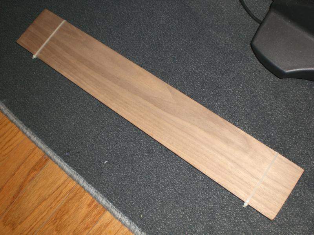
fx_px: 345
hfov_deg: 49.0
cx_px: 157
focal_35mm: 38
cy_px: 118
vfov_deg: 37.7
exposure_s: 1/60
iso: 100
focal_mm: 6.3
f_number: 3.1
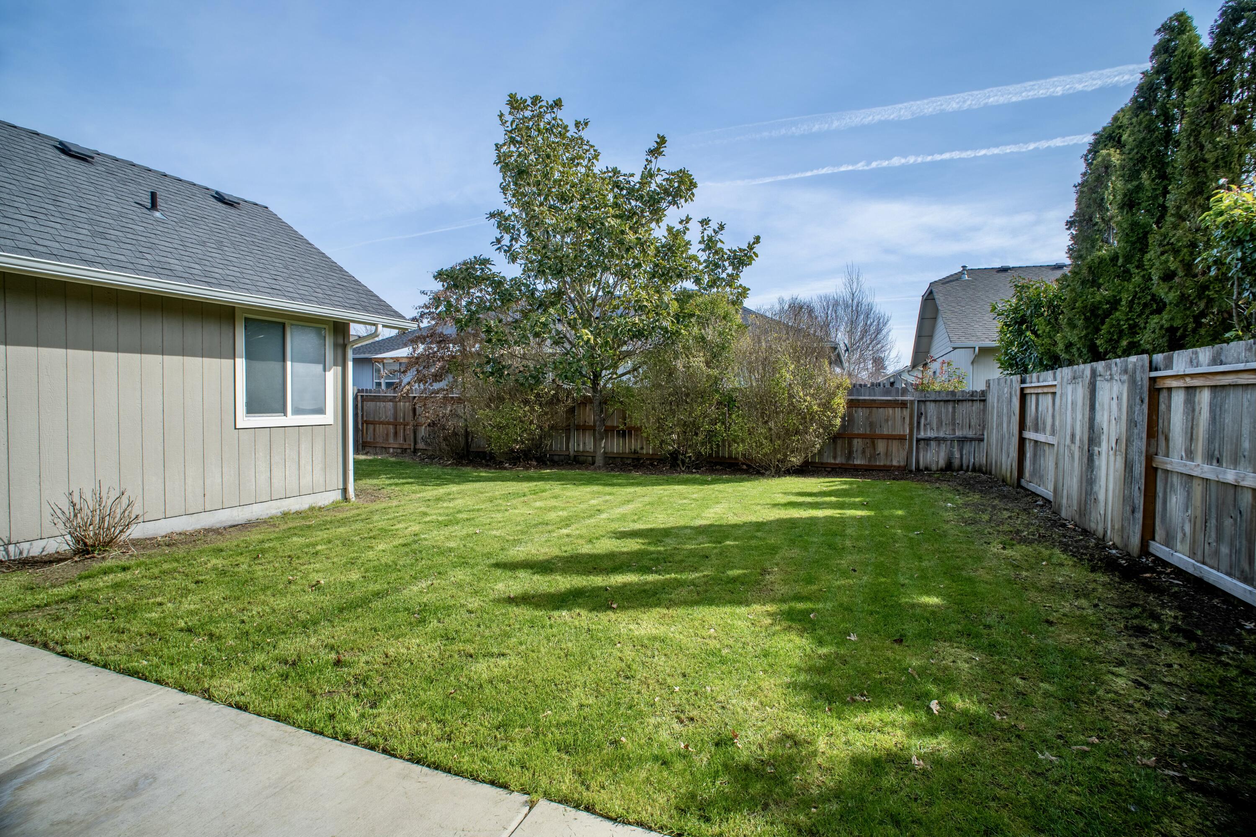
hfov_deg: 95.0
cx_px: 628
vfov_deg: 72.1
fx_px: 576
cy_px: 418
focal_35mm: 16
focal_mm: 11
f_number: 5
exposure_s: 1/800
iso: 100
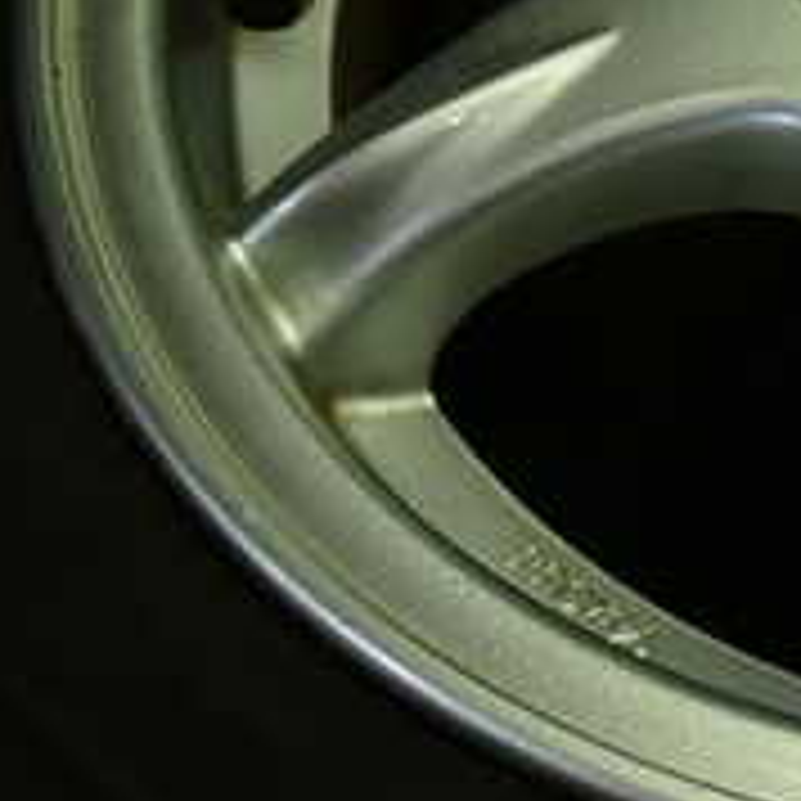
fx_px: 2958
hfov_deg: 14.4
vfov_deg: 15.1
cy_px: -4
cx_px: 1197
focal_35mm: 113
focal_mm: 6.83
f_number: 2.7
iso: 125
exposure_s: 1/80
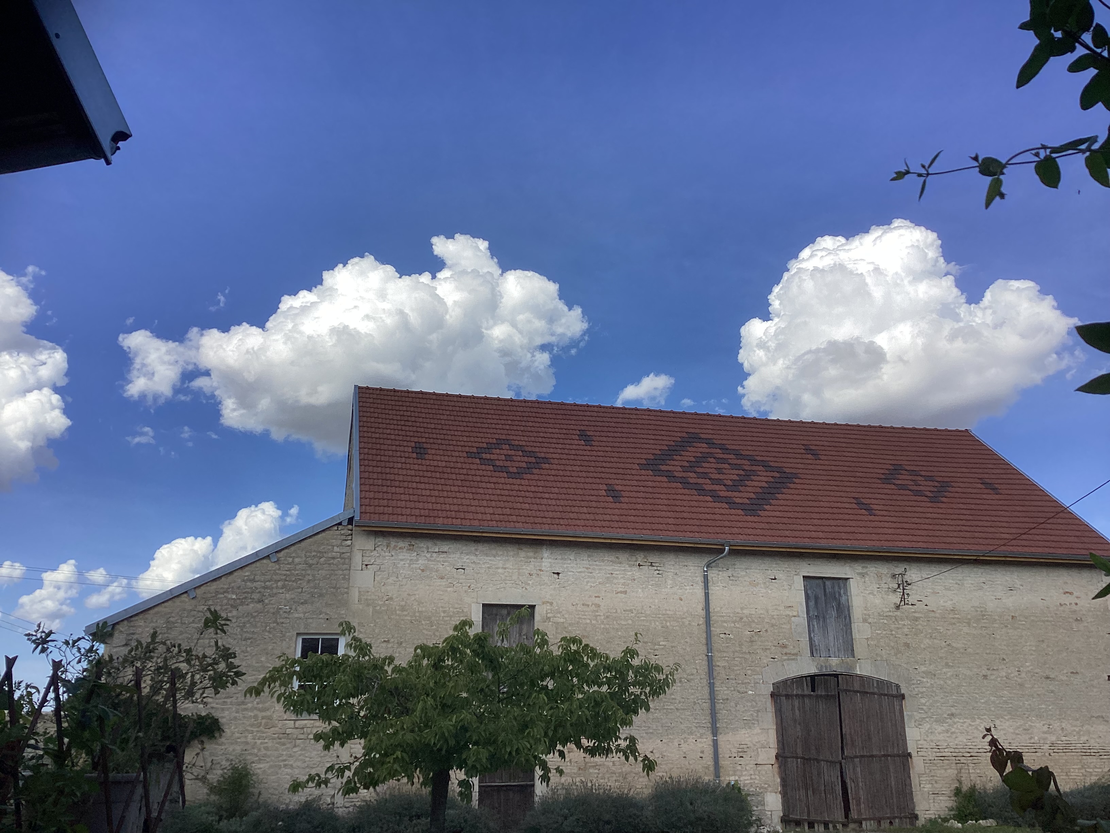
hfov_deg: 58.4
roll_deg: +2.3
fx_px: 994
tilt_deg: +18.7
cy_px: 416
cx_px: 555
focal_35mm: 31
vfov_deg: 45.4
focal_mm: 3.3
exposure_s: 1/1538
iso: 25
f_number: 2.4
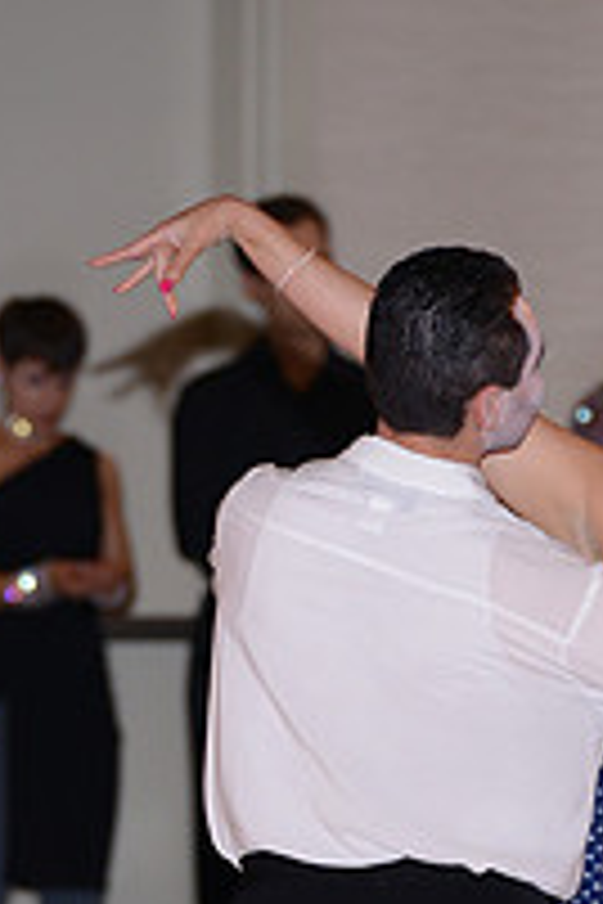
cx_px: 623
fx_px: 14496
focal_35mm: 577
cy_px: 1120
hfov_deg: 2.4
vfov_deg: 3.6
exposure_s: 1/250
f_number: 4.5
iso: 1000
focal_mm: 200
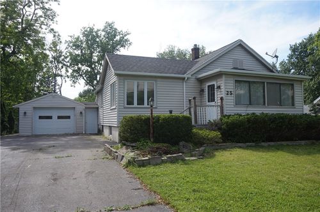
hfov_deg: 62.0
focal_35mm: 30
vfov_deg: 43.5
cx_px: 160
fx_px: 266
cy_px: 106
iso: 100
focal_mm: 20
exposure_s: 1/250
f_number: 5.6
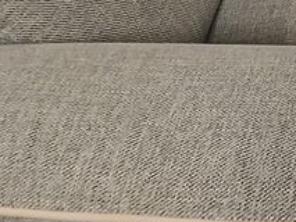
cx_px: 409
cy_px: -68
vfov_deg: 11.8
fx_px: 1044
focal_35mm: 122
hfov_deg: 15.2
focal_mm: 3.98
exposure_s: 1/24
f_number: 1.8
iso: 250
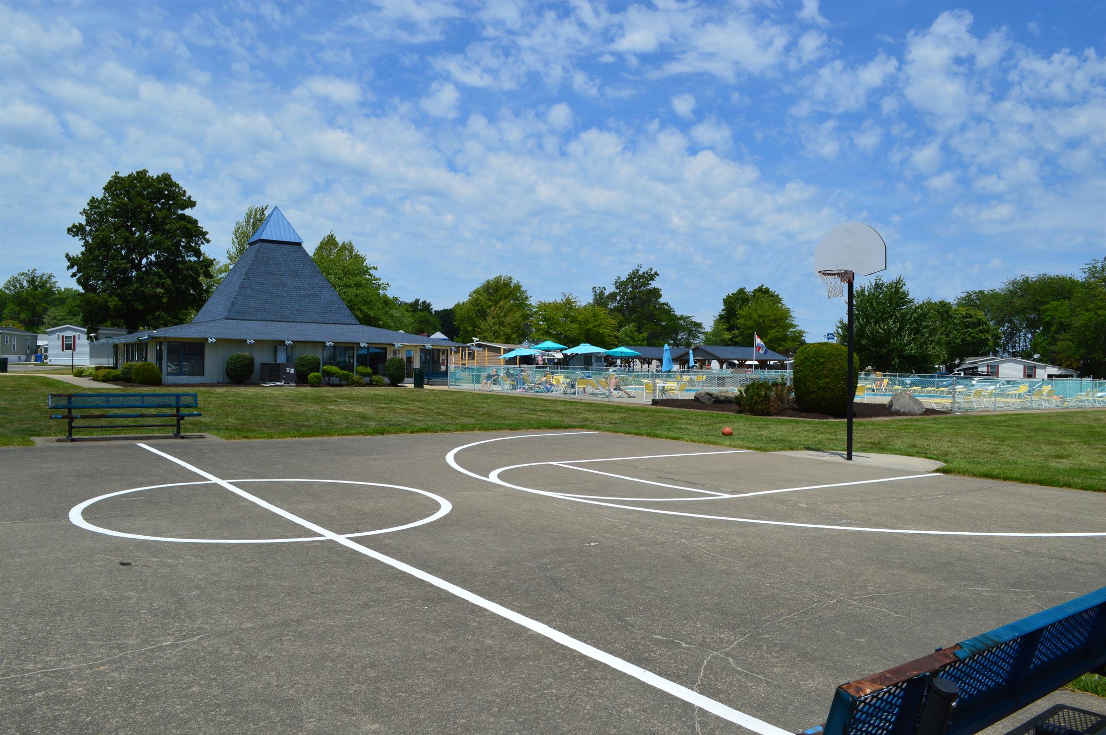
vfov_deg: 47.8
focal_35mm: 27
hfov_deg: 67.4
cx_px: 553
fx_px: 829
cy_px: 368
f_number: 11
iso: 280
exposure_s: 1/500
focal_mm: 18
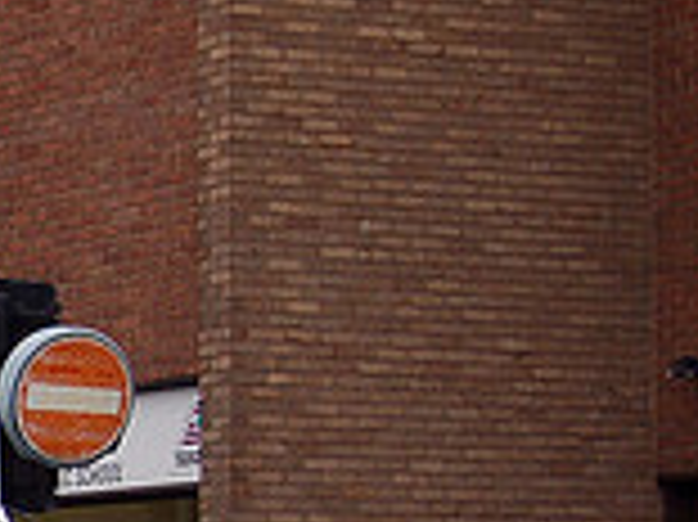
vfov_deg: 6.8
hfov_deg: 8.8
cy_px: 646
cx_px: -522
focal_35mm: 216
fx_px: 4352
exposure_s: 1/500
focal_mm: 40
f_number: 5
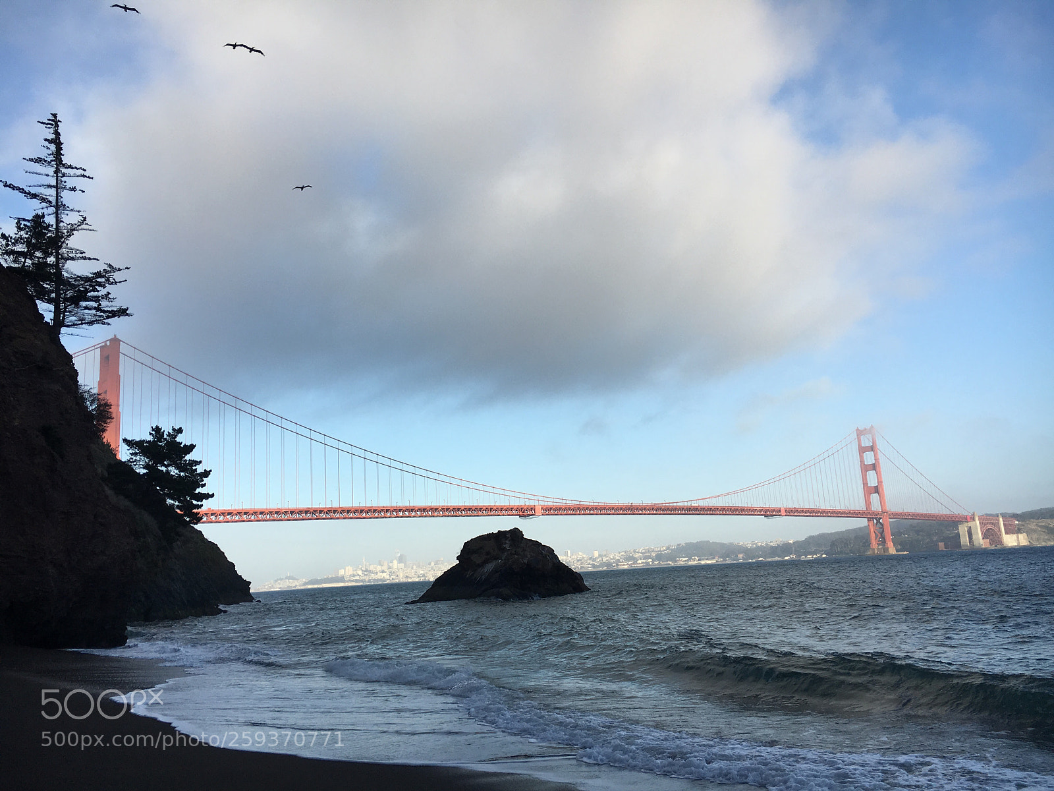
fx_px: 883
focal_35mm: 29
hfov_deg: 61.7
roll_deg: +4.0
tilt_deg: +11.7
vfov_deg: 48.2
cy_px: 396
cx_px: 527
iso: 25
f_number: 2.2
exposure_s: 1/1012
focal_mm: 4.15
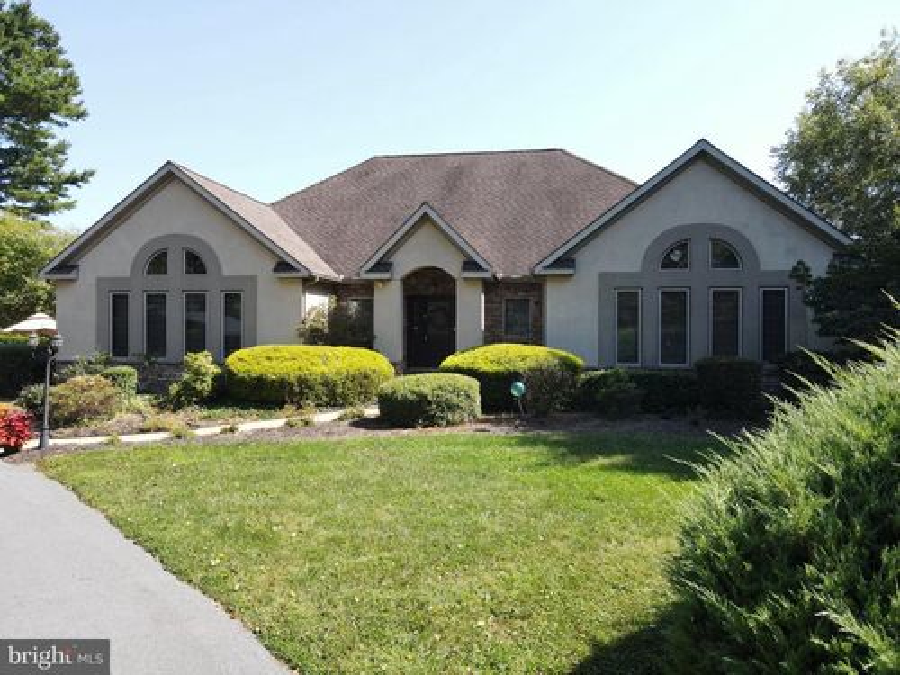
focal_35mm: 24
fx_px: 624
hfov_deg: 71.6
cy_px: 338
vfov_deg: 56.8
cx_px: 450
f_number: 2.8
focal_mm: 4.5
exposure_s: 1/200
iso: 100
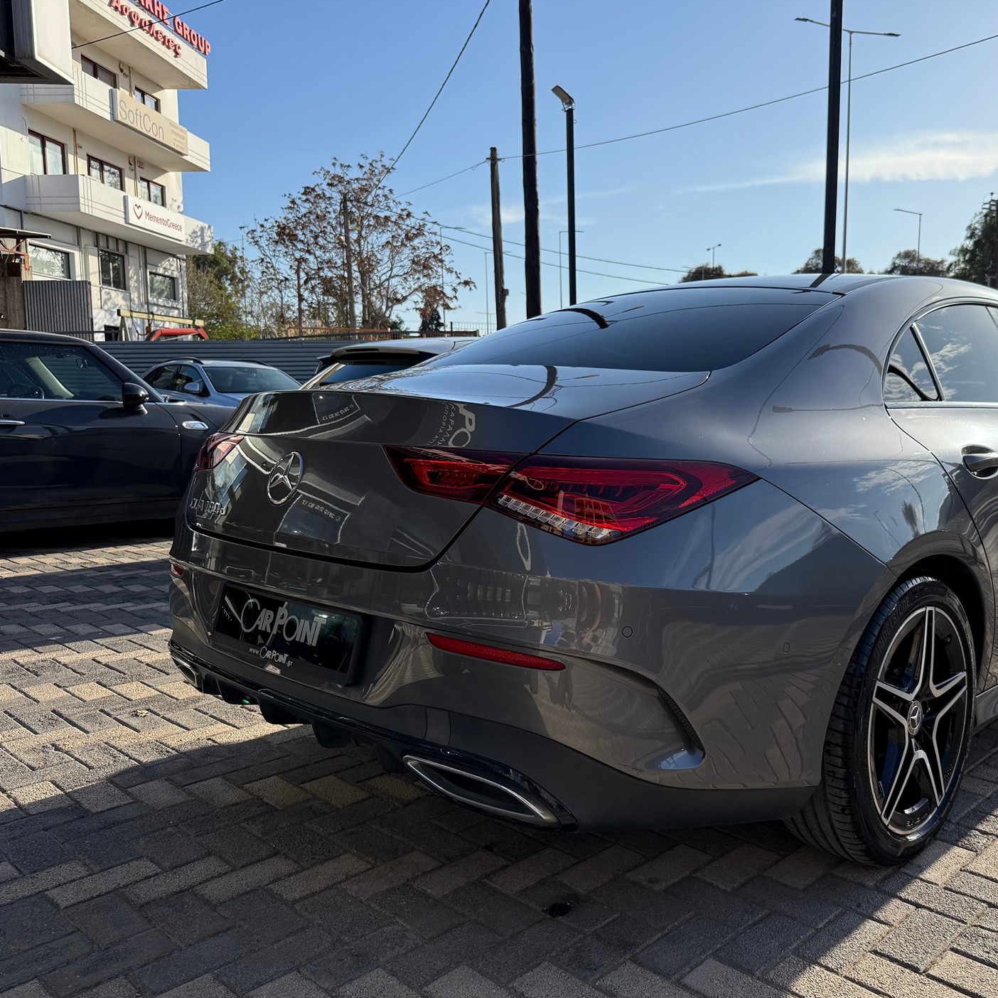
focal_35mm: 29
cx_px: 637
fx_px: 946
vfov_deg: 55.6
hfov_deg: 54.8
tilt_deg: -6.0
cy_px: 496
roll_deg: +0.1
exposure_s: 1/5714
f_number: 1.78
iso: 125
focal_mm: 6.76
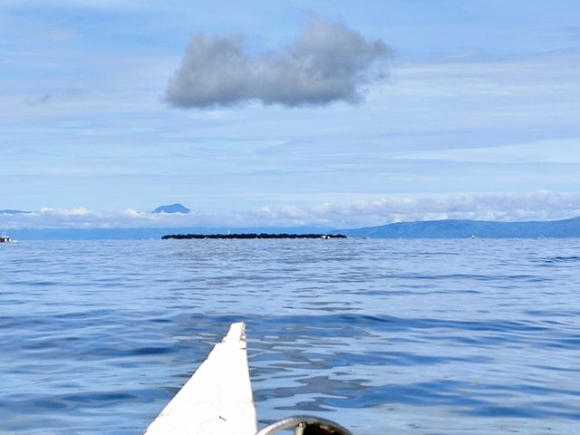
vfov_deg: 15.9
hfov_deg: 21.1
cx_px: 290
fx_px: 1558
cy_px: 218
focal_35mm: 93
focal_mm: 6.19
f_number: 1.65
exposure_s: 1/1800
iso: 50
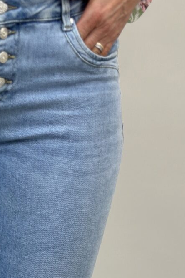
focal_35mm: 144
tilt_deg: -16.7
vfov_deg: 13.7
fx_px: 1110
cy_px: 364
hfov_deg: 9.4
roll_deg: -1.3
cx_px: -46
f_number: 1.78
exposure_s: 1/100
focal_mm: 6.86
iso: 80
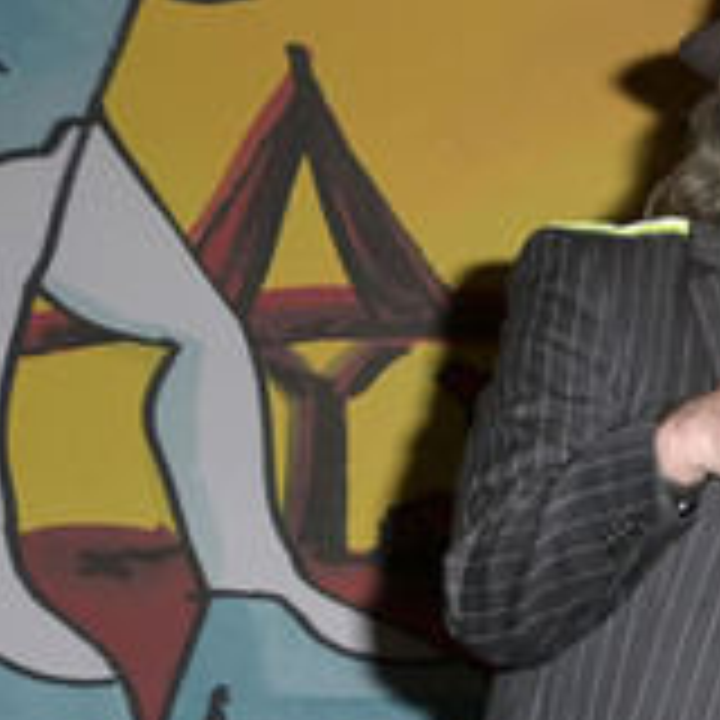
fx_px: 2541
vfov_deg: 16.1
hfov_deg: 15.3
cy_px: 454
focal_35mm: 108
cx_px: 974
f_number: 5.6
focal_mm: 45
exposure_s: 1/200
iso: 1000
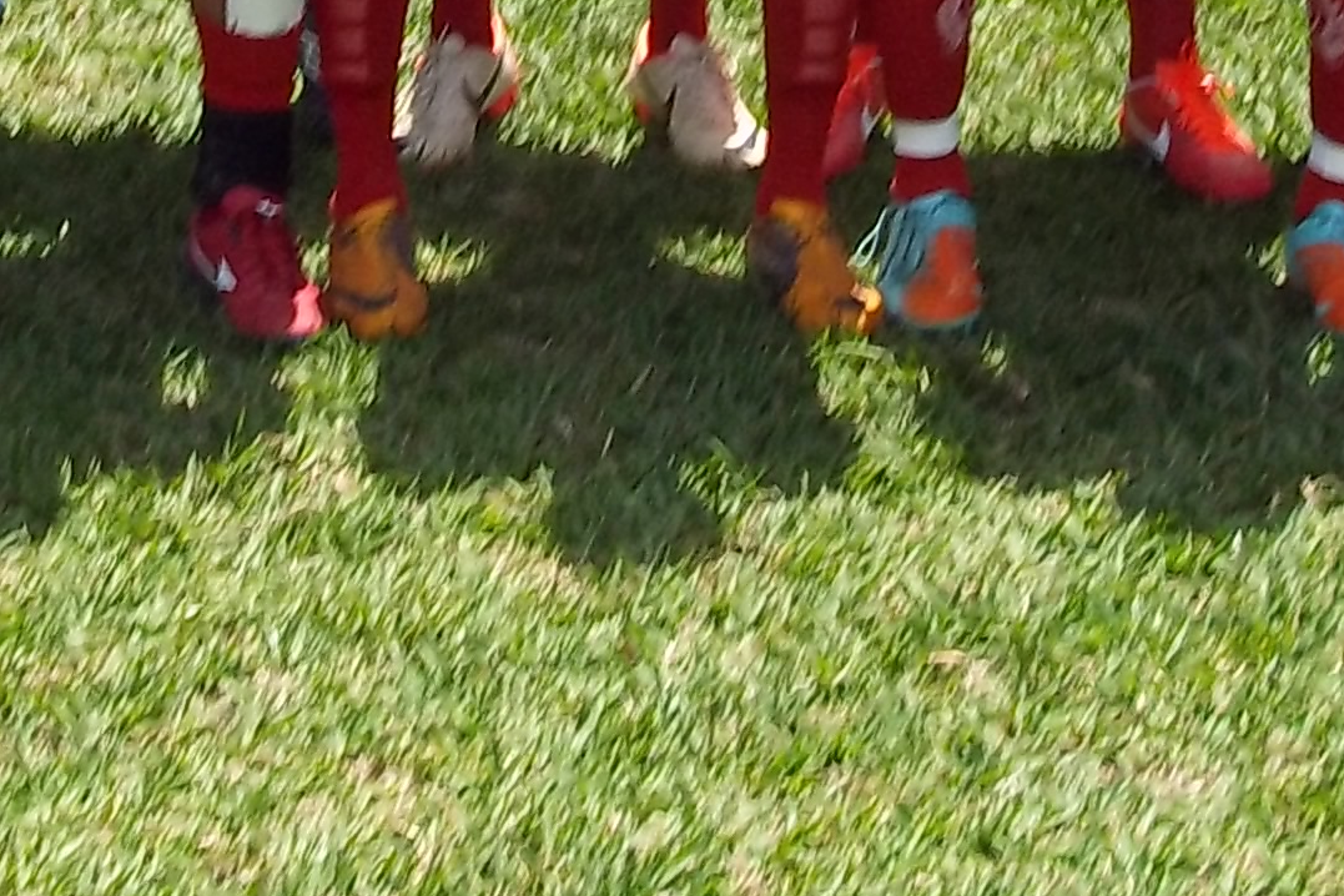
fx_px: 5189
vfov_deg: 9.6
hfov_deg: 14.7
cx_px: 417
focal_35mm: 139
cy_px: -499
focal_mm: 6.5
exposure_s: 1/125
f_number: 8
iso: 80
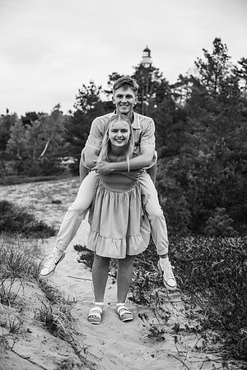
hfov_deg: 30.5
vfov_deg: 44.5
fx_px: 453
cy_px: 185
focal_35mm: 44
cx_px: 124
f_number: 2.8
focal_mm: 44
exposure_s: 1/1000
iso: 320
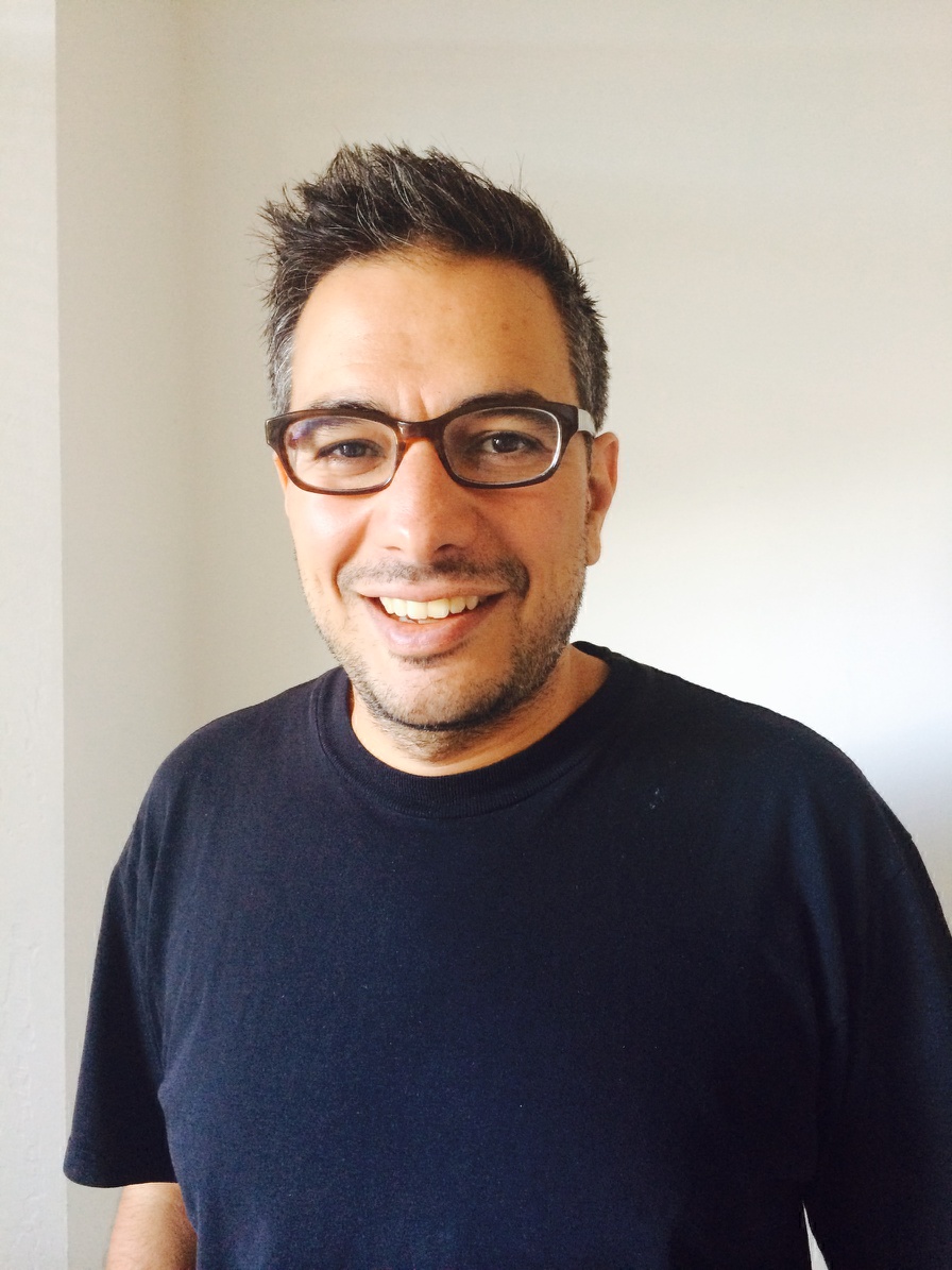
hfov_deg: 46.8
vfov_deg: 60.0
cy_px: 635
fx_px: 1100
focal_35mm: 30
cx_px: 476
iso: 160
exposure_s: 1/30
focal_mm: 4.12
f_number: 2.2
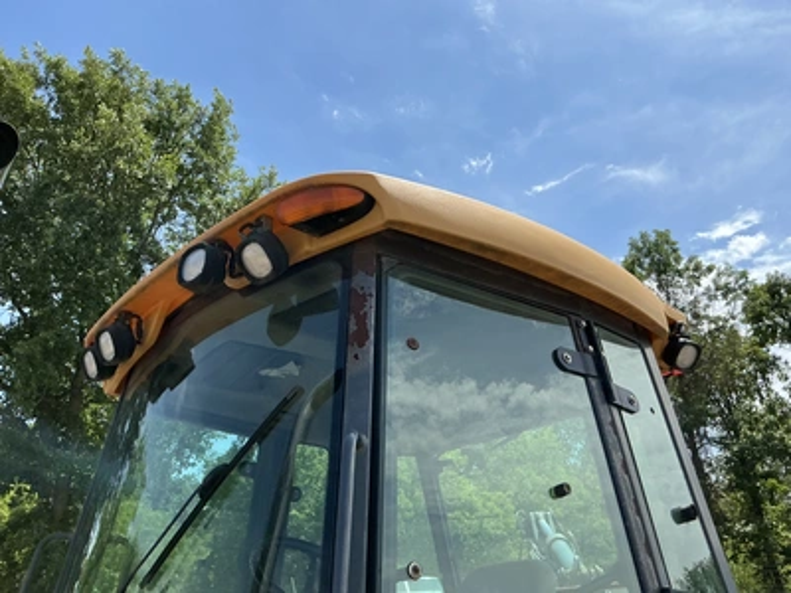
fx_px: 640
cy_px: 296
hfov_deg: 63.4
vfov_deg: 49.7
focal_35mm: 28
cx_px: 396
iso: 25
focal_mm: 3
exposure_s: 1/1730
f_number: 1.8
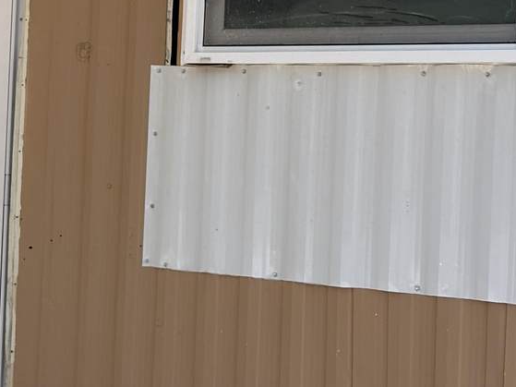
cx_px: -41
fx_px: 1773
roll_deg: -3.0
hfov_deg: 16.1
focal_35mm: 119
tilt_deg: +3.4
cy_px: 111
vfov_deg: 12.4
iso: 50
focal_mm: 5.96
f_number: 1.6
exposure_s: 1/2451
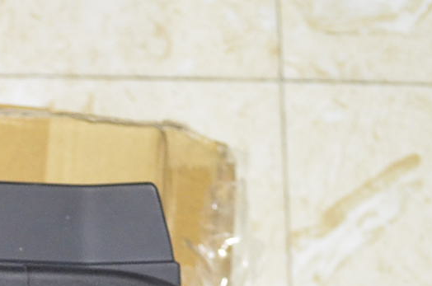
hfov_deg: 14.3
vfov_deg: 10.1
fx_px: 1521
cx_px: -337
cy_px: 527
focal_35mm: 127
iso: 2000
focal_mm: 18
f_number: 3.5
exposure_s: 1/60
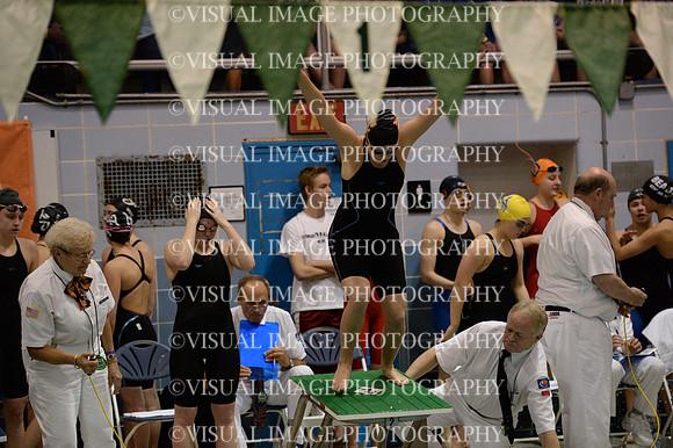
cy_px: 224
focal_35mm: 135
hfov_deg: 15.2
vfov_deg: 10.1
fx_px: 2522
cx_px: 336
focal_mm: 135
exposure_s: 1/800
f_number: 2.8
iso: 6400
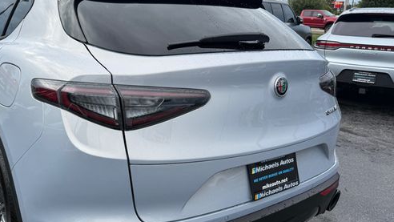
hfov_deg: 57.4
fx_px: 355
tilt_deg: -13.9
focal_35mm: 34
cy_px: 111
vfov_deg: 34.7
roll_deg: -1.3
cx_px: 151
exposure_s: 1/2000
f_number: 1.78
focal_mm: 6.76
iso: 80
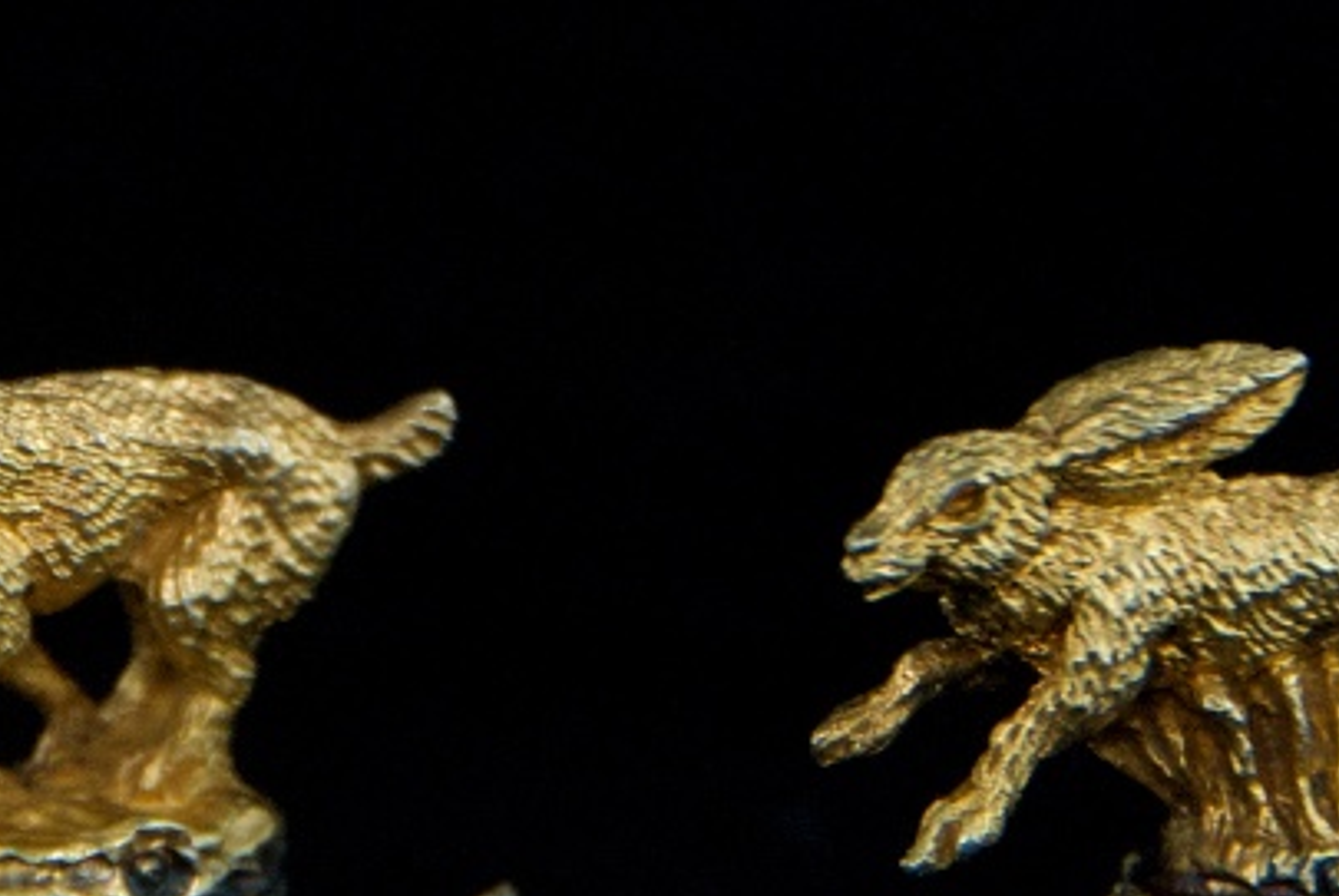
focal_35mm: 498
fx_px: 18543
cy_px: 478
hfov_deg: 4.1
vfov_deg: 2.8
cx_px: 149
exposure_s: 1/125
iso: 500
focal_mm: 112
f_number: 6.3
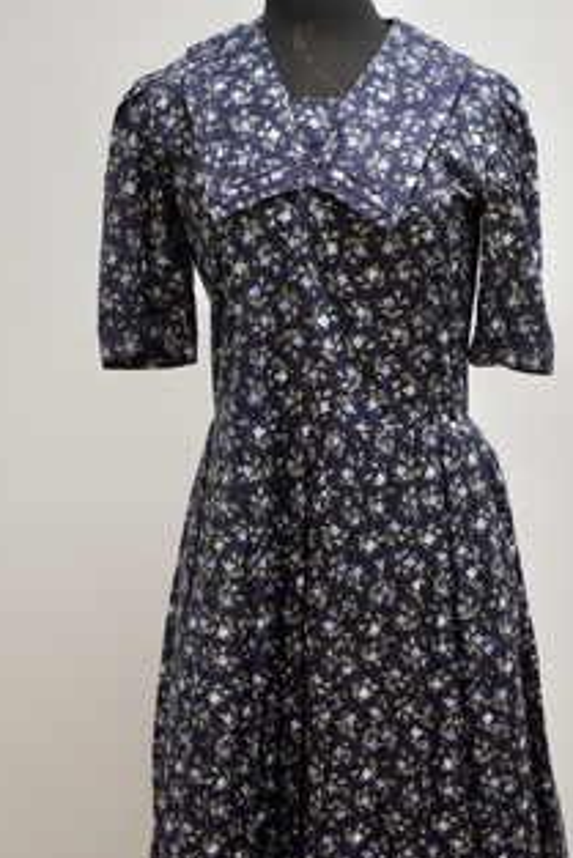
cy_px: 570
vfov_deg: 29.0
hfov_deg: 19.7
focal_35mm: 69
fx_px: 1645
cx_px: 398
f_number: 4
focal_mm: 32
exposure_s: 1/200
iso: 1600
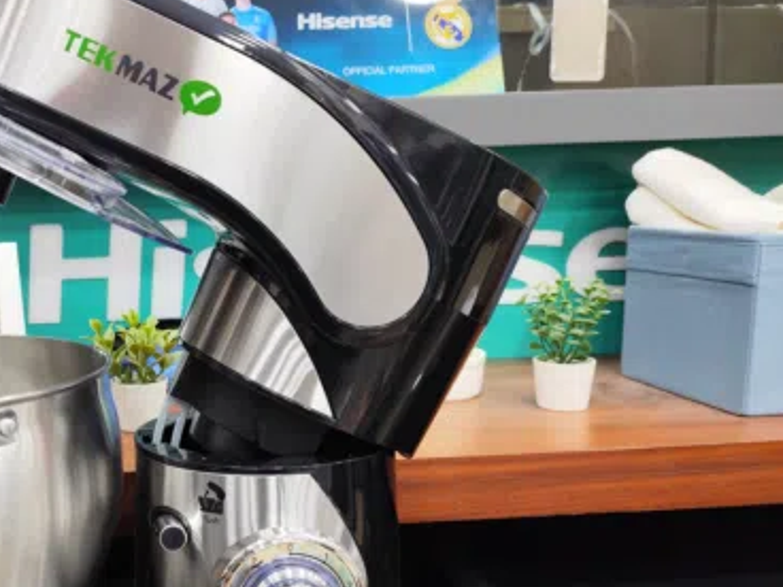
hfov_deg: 44.0
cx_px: 130
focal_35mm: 40
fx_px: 905
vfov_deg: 35.8
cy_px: 357
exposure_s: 1/100
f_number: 1.65
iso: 200
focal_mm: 6.14
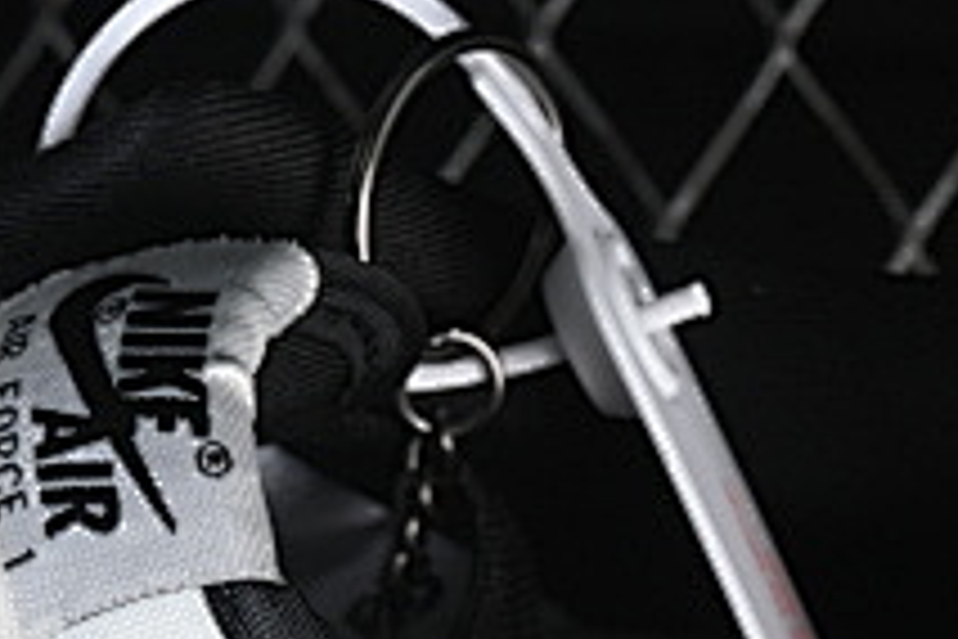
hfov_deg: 5.4
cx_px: -193
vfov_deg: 3.6
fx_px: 10111
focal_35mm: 380
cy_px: 1548
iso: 160
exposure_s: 1/80
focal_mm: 50
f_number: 7.1
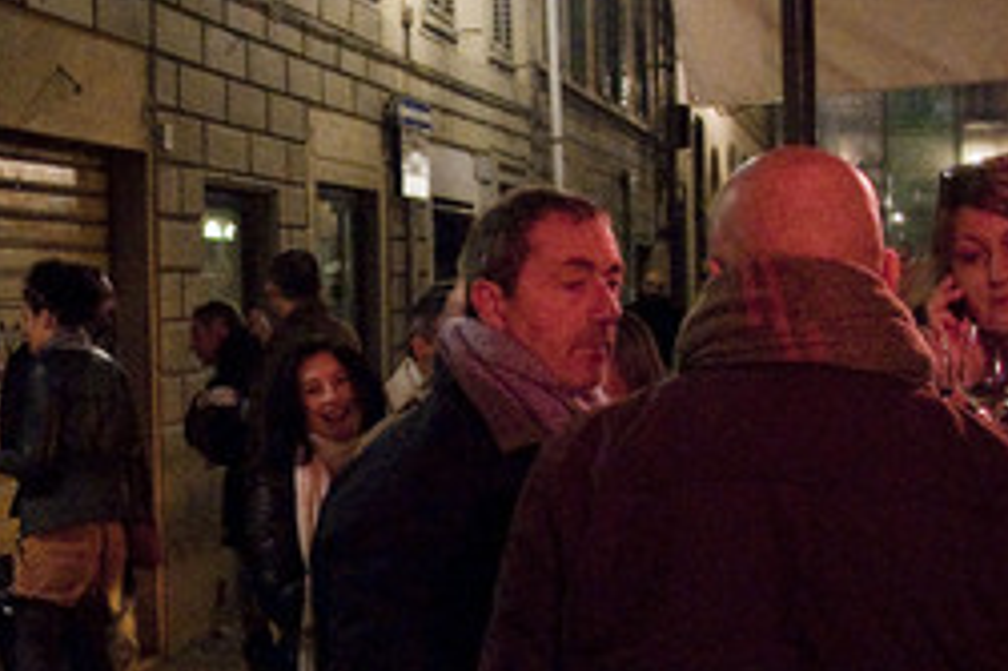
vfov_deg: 19.2
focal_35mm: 71
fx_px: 1987
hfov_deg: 27.5
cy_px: 333
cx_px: 120
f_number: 4
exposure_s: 1/60
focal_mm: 18
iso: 4000
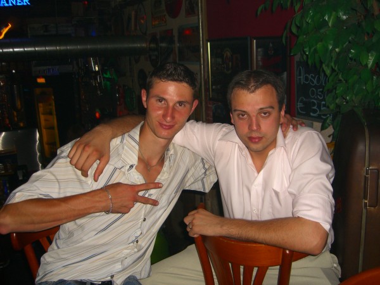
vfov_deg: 37.7
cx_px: 190
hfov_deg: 49.0
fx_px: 417
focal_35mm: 38
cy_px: 142
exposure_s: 1/60
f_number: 2.8
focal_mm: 7.9
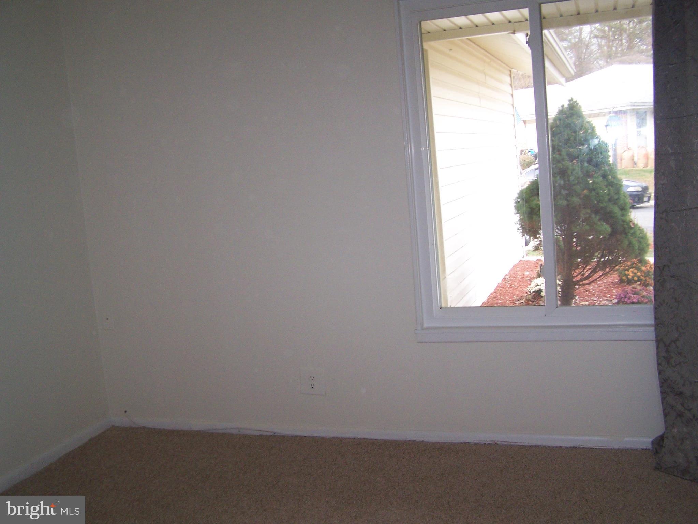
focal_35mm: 38
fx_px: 766
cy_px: 262
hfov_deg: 49.0
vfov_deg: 37.7
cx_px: 349
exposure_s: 1/60
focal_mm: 6.3
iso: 140
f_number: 2.8
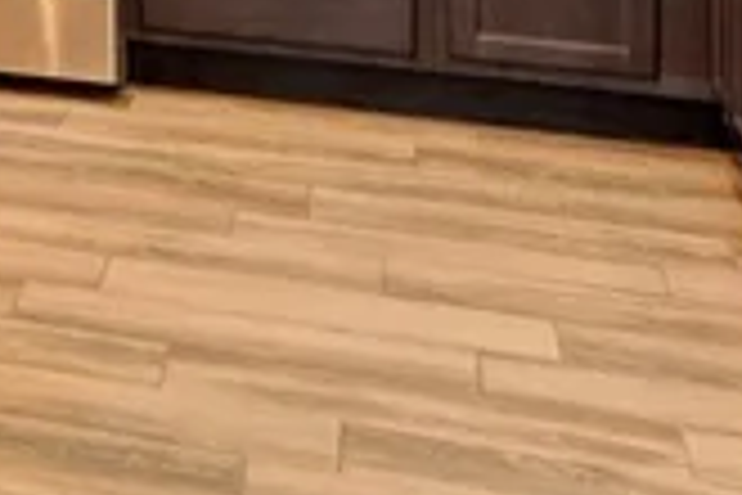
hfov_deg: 19.2
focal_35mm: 87
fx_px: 1793
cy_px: -497
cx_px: -486
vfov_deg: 13.5
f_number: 8
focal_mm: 14
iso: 800
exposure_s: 1/8
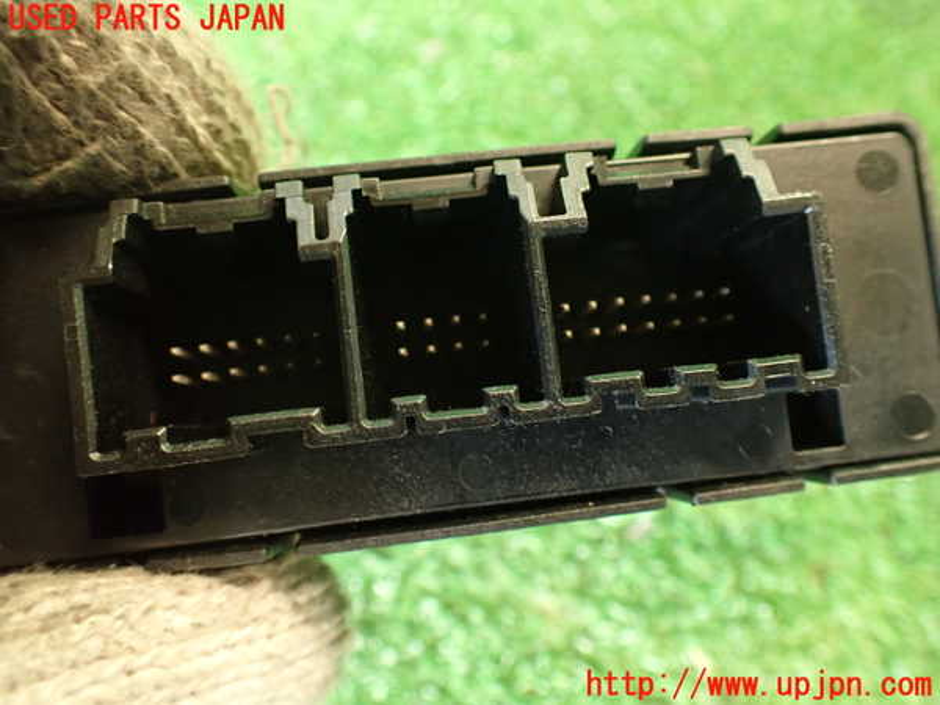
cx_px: 470
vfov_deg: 46.8
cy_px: 352
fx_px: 815
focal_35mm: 30
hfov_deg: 60.0
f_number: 2.3
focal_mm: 5.4
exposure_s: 1/30
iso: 800
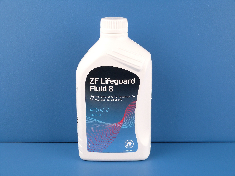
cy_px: 88
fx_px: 387
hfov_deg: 33.8
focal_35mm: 57
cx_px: 118
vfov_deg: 25.7
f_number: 3.2
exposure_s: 1/60
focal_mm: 10.2
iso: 100
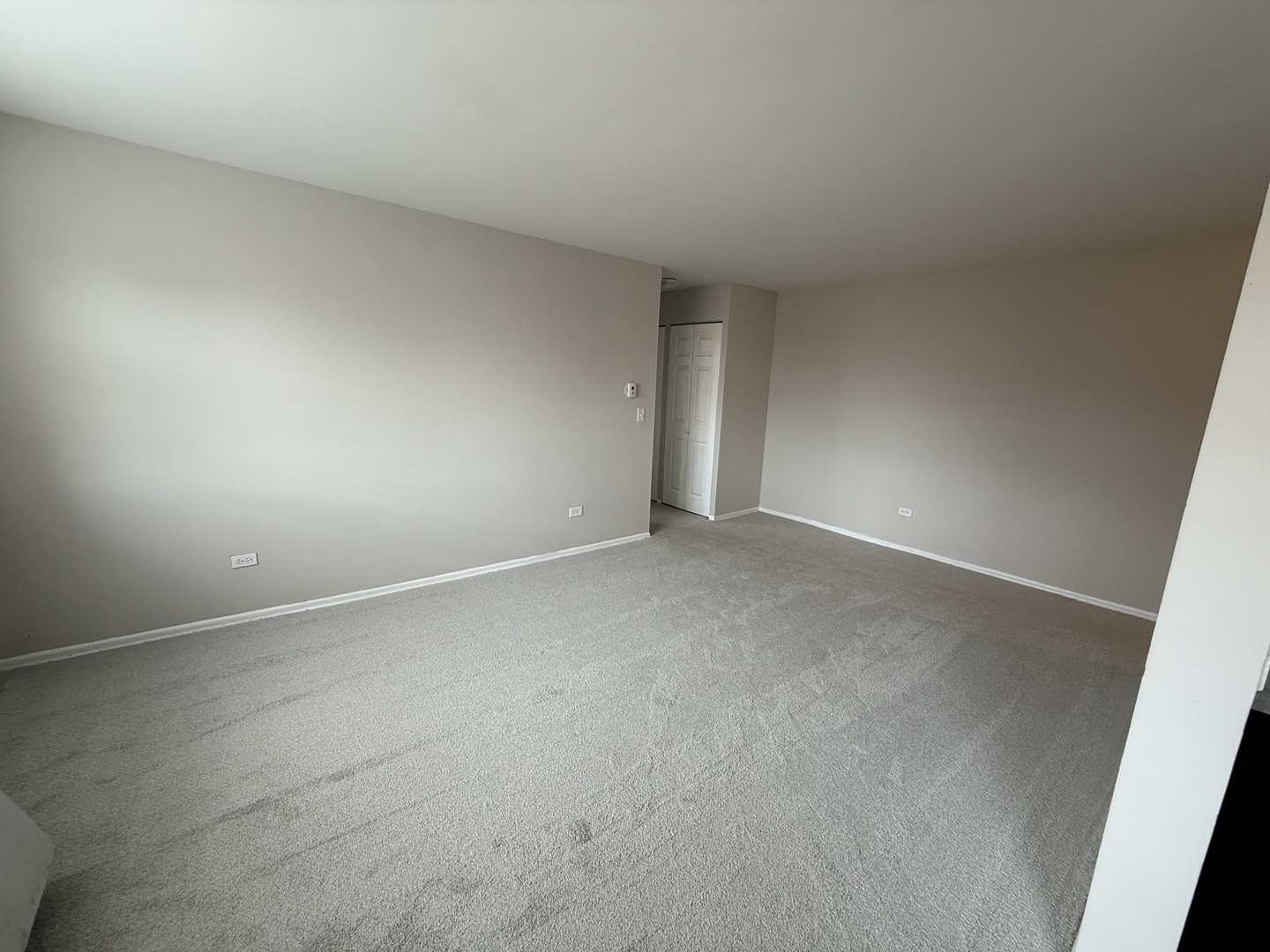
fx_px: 514
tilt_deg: -9.6
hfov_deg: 102.1
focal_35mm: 14
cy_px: 476
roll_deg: -2.2
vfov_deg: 85.7
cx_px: 635
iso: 160
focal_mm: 2.22
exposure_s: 1/120
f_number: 2.2
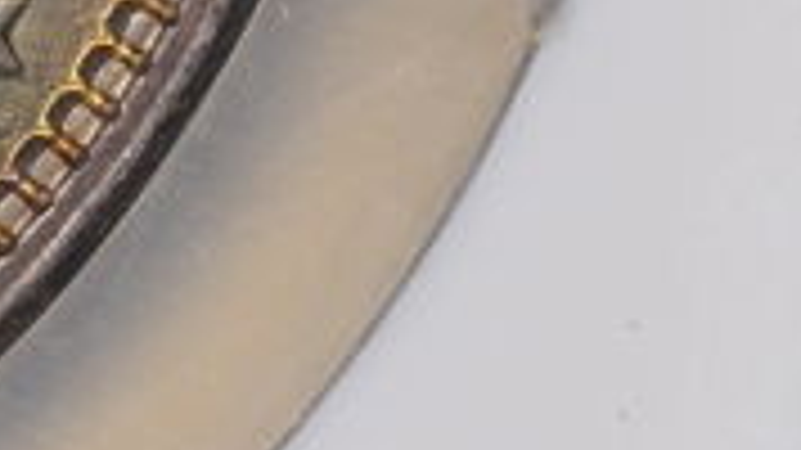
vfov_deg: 0.9
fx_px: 28049
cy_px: -603
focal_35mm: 1321
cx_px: -1170
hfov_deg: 1.6
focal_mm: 150
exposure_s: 1/20
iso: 400
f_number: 10
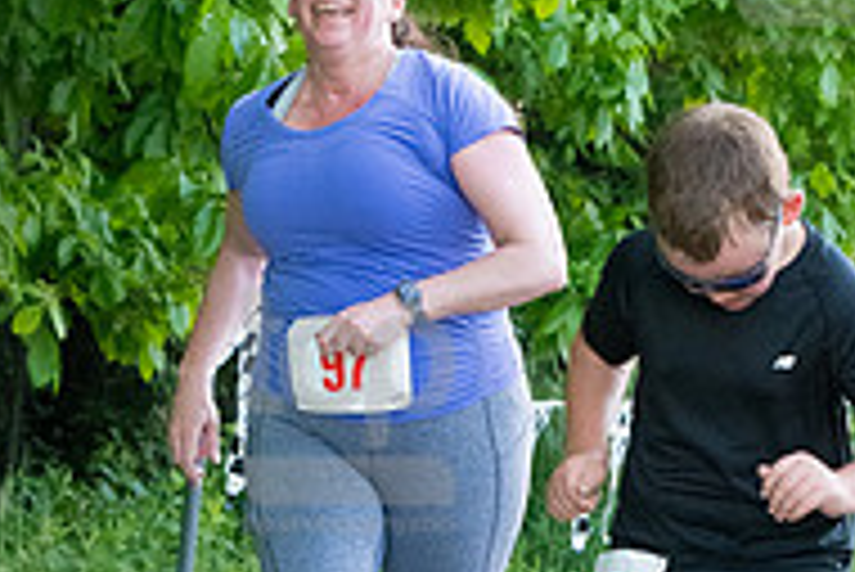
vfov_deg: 4.8
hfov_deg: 7.2
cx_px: 349
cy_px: 410
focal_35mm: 284
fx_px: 6750
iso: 4000
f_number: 5.6
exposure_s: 1/1600
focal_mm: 80
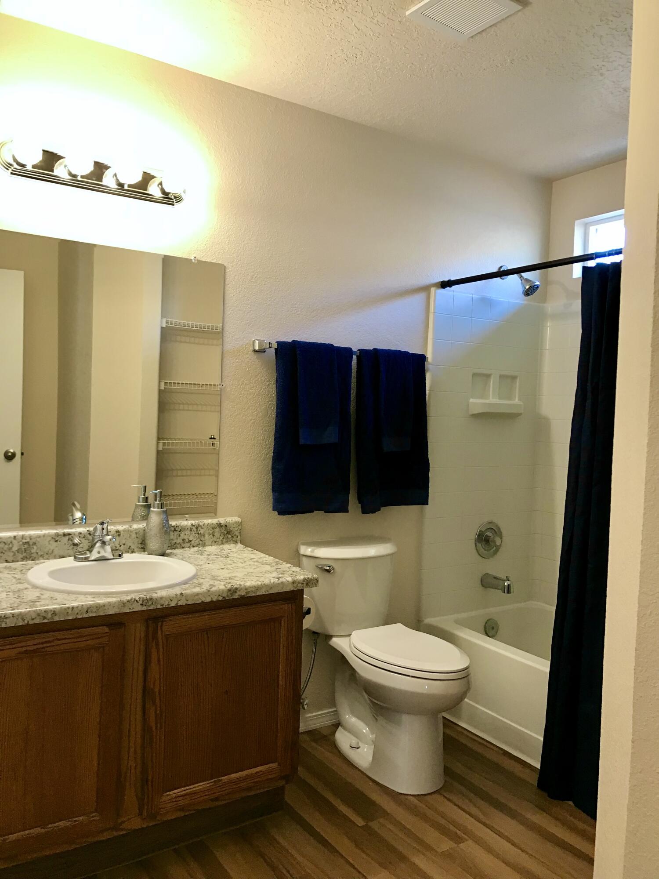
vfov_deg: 63.4
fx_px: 711
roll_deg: -1.1
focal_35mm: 28
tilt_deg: -2.9
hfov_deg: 49.7
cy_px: 440
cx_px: 330
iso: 32
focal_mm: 3.99
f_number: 1.8
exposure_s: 1/30
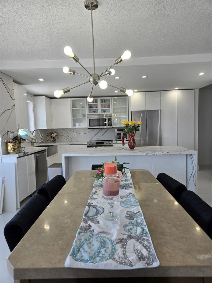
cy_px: 142
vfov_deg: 73.9
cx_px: 106
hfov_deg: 58.9
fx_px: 188
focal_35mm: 23
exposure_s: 1/120
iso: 64
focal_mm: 5.4
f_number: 1.8
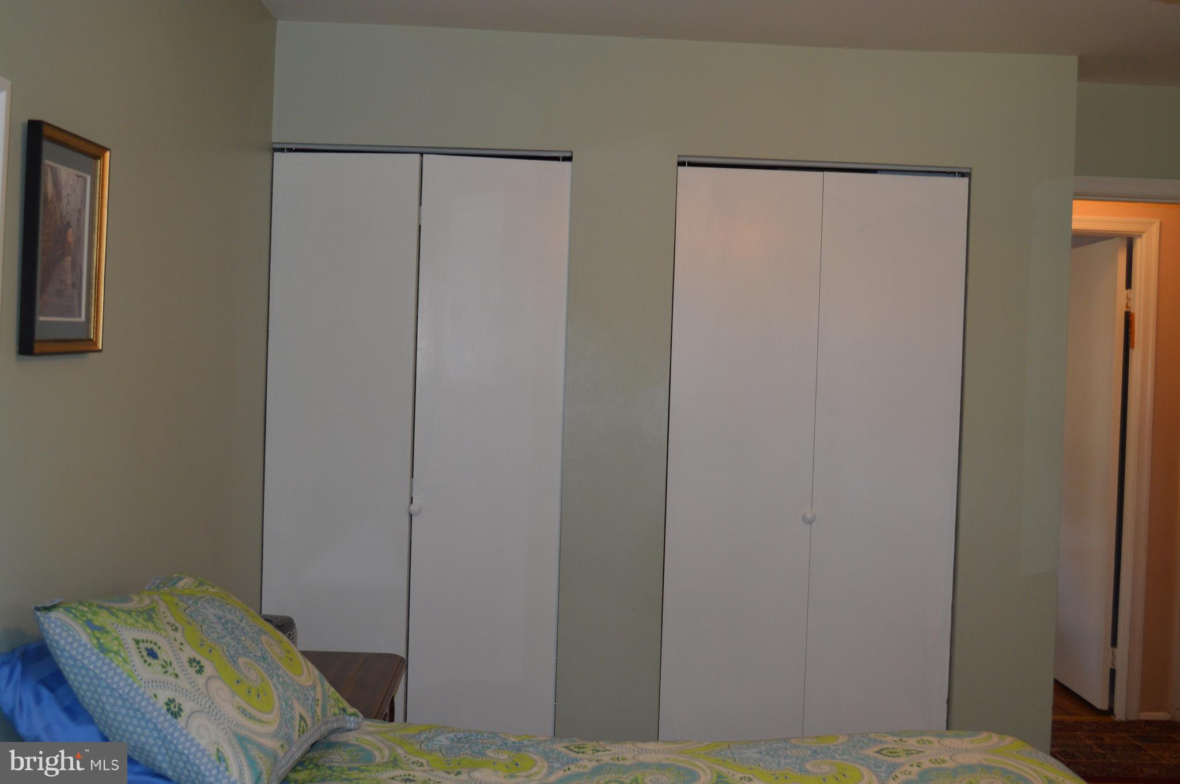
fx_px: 1277
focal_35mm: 39
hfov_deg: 49.6
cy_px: 392
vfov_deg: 34.1
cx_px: 590
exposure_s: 1/60
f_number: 4.2
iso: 560
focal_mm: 26
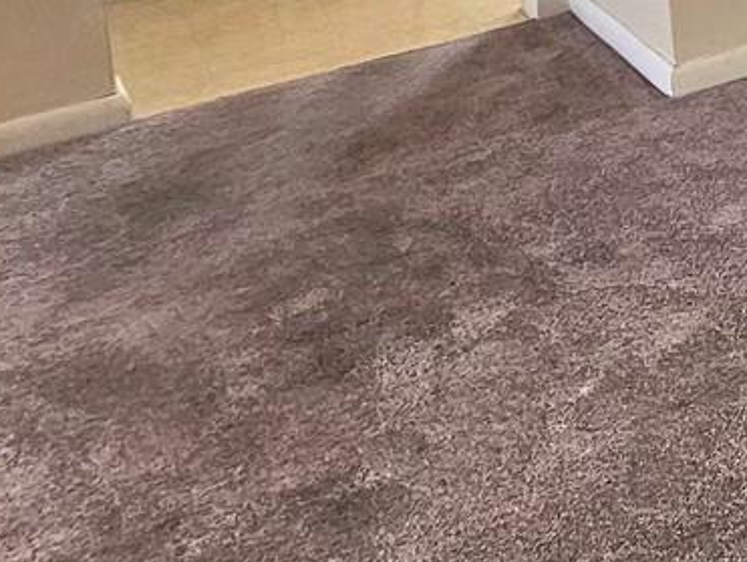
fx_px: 1210
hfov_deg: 19.9
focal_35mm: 56
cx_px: 1456
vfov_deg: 20.8
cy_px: -355
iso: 100
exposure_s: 1/60.2
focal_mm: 2.2
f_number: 2.2
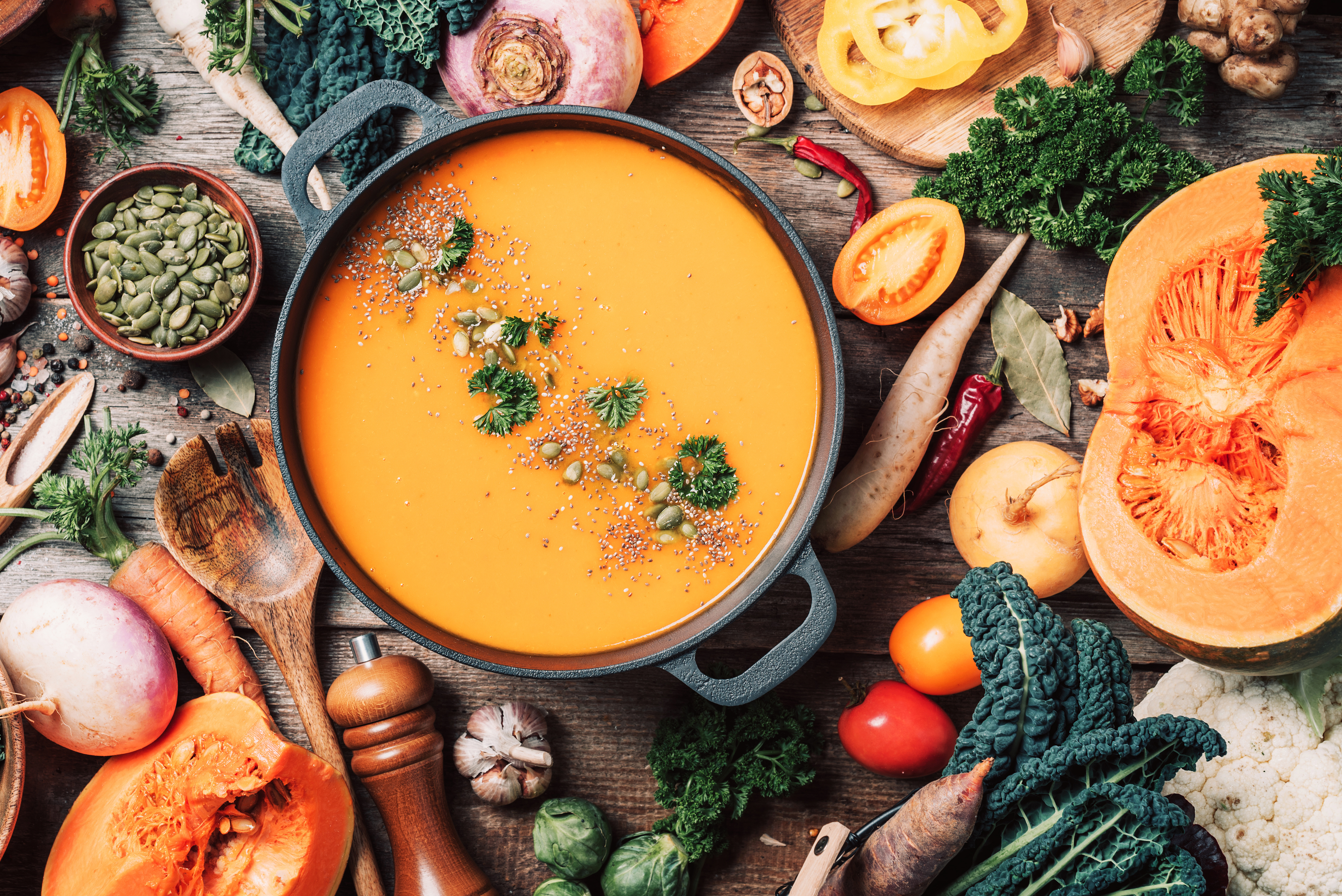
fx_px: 2200
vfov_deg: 23.0
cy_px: 388
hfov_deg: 33.9
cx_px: 573
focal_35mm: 59
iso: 50
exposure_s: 1/40
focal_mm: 50
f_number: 10
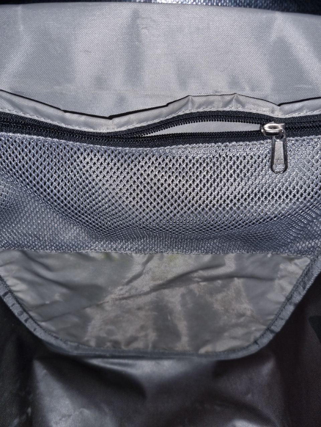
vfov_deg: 67.3
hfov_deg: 53.1
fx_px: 321
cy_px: 214
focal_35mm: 26
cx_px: 160
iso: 85
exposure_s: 1/24
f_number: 1.8
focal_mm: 5.4
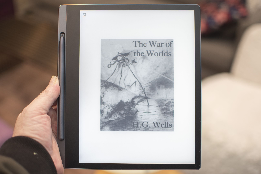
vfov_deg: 26.0
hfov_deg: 38.2
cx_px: 121
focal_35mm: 52
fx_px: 376
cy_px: 104
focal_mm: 35
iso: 100
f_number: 1.8
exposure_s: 1/60
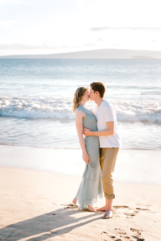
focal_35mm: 58
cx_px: 80
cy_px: 120
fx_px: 389
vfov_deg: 34.5
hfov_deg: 23.4
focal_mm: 58
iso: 200
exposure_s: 1/800
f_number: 2.8
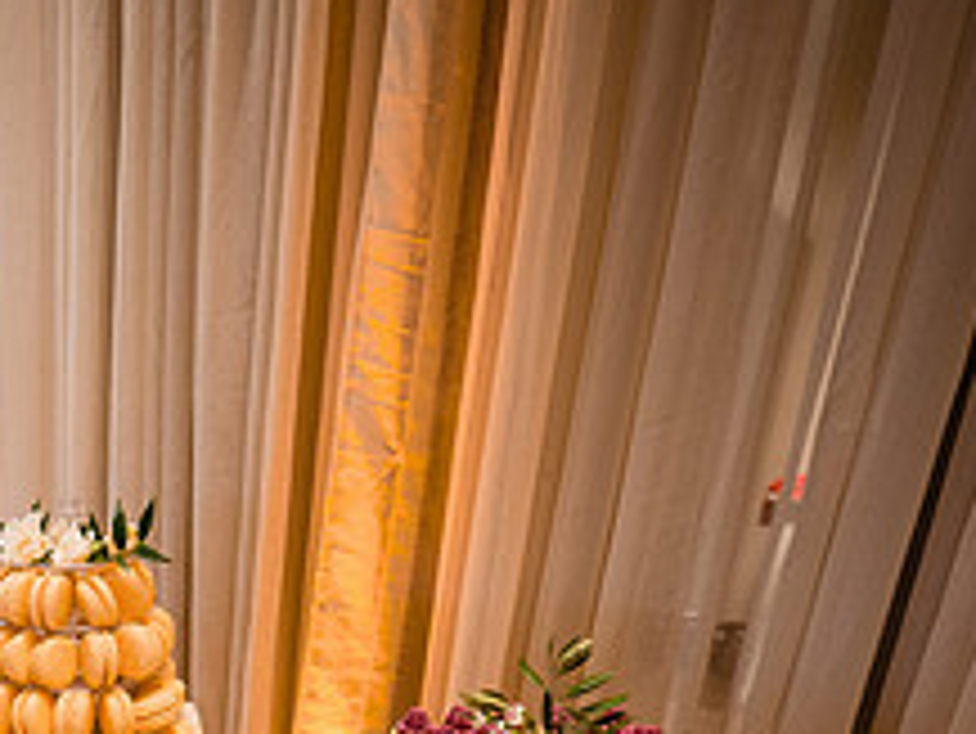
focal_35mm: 36
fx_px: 1016
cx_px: -49
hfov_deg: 42.5
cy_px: 777
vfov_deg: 35.0
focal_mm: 14
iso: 1250
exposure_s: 1/160
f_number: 2.8
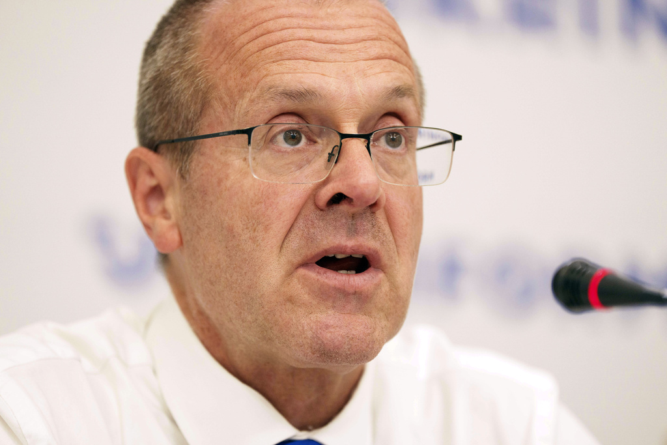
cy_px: 222
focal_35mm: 200
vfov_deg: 6.9
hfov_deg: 10.3
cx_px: 334
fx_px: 3706
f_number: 2.8
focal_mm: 200
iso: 2500
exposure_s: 1/1250
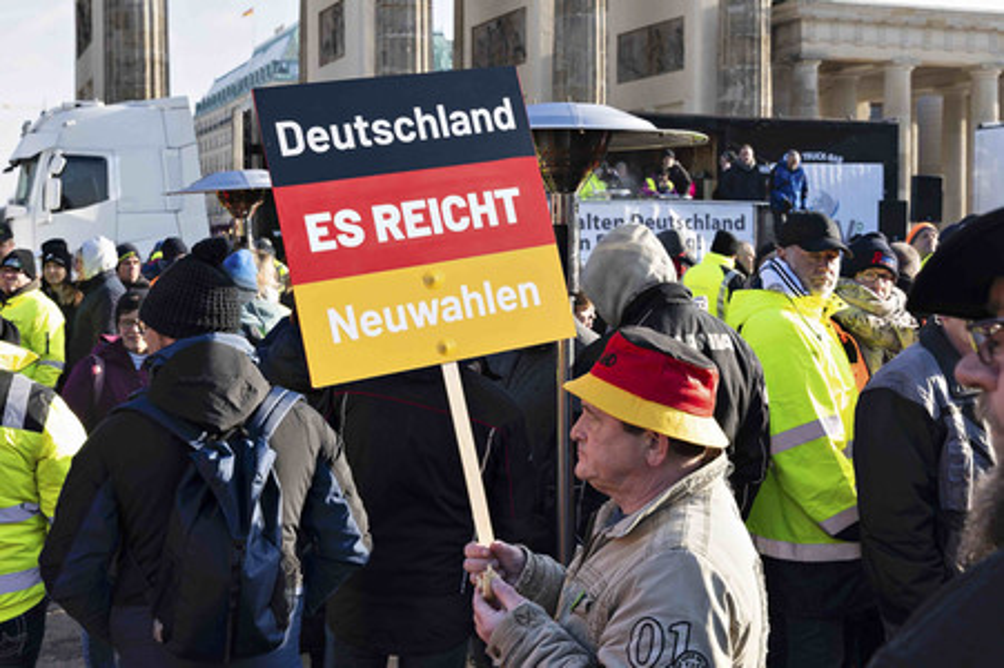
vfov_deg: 30.5
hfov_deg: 44.5
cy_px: 334
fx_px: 1226
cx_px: 502
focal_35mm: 44
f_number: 5
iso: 125
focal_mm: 29.8
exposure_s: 1/250
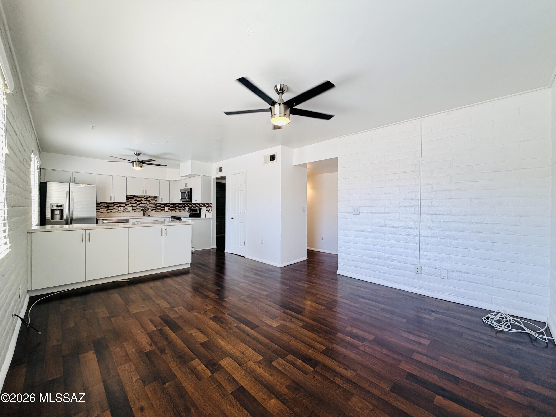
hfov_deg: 102.1
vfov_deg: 85.7
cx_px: 278
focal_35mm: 14
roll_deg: -0.7
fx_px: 225
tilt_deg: +1.0
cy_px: 208
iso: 50
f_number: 2.2
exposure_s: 1/120
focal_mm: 2.22
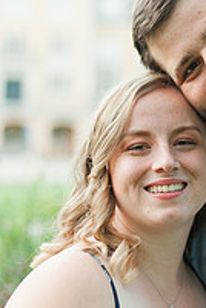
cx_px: 210
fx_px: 961
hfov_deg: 12.1
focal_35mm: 112
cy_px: 116
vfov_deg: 18.2
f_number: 1.8
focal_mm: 50
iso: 640
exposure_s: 1/400
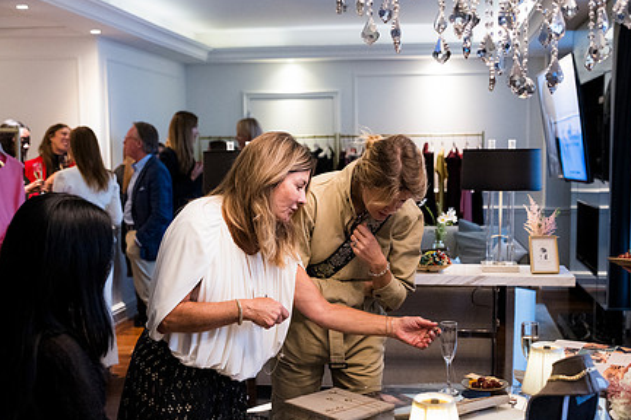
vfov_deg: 28.6
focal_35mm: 47
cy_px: 243
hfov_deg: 41.9
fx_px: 824
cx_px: 339
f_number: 3.2
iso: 3600
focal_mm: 35
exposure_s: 1/160
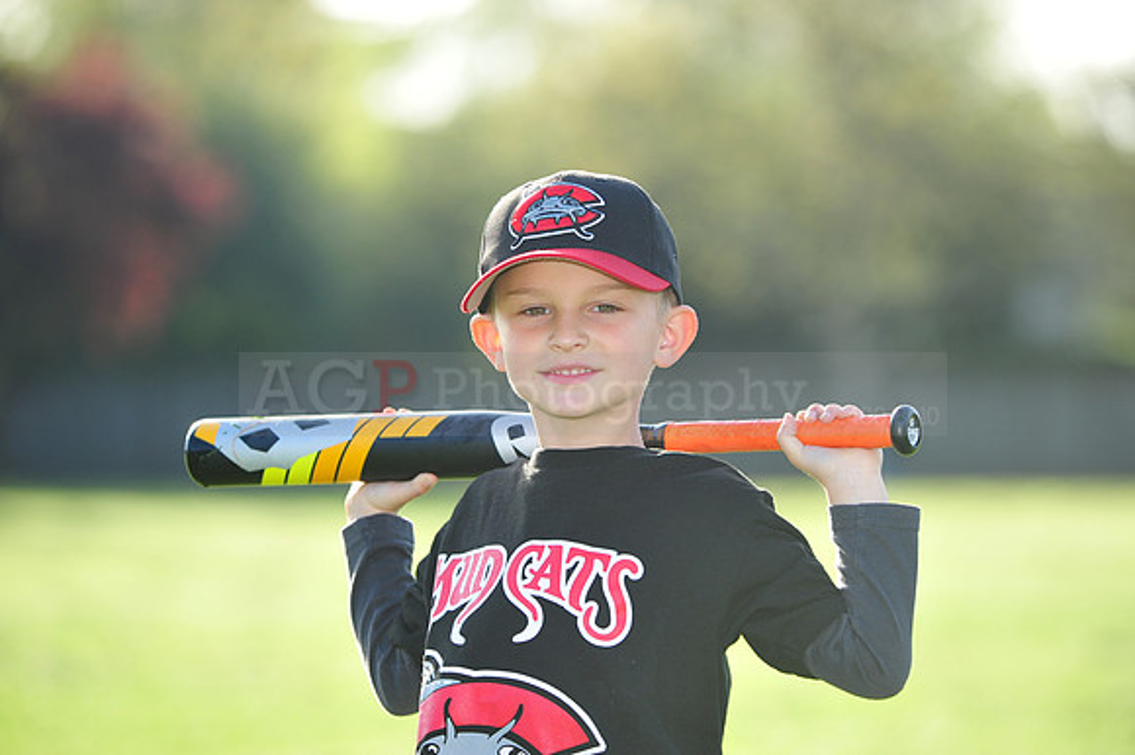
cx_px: 568
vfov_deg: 6.9
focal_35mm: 200
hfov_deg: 10.3
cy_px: 378
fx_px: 6302
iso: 400
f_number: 5
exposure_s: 1/640
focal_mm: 200
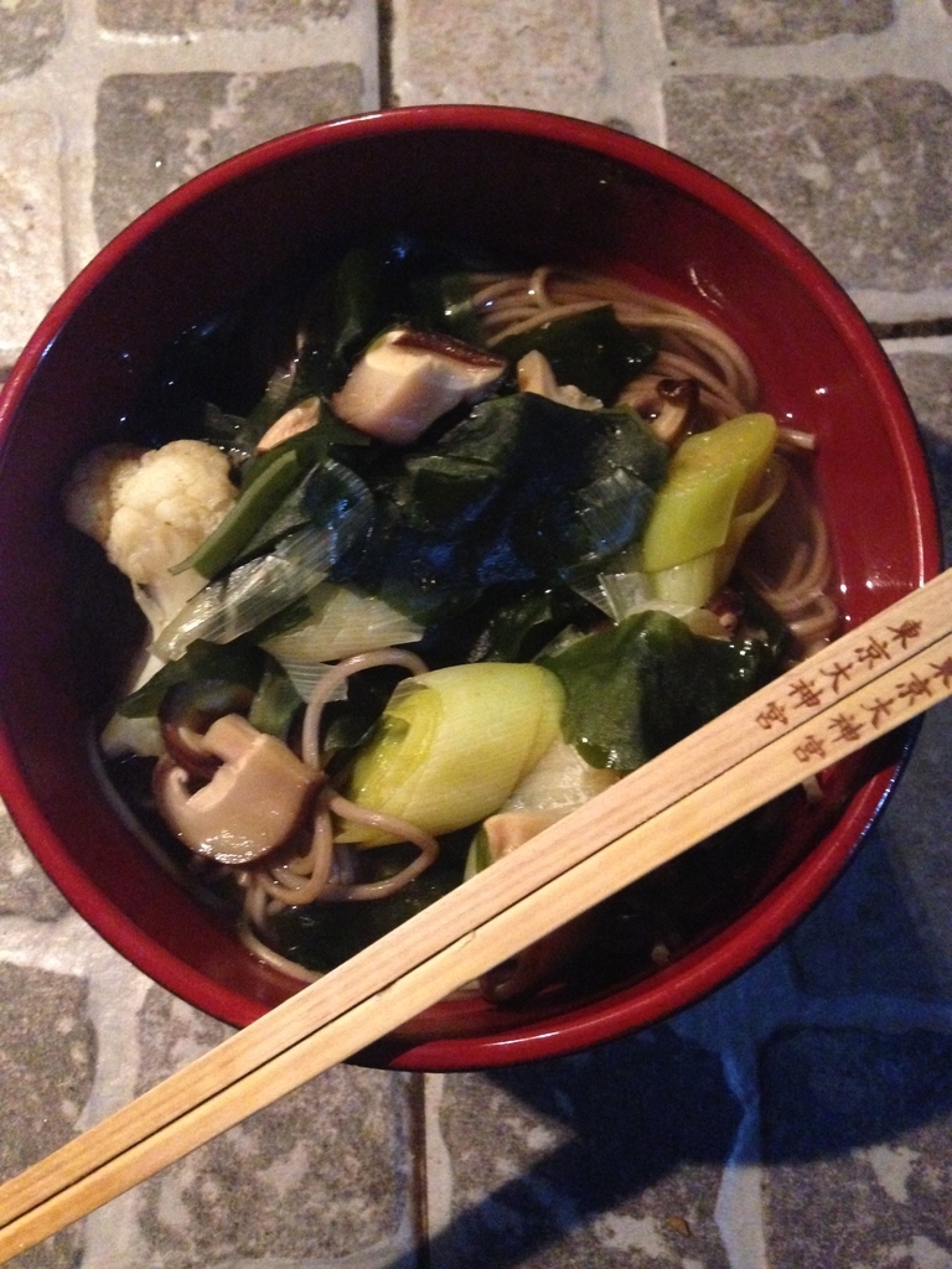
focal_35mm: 33
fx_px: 1210
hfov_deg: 42.9
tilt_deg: -82.2
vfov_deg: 55.4
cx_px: 476
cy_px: 634
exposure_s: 1/15
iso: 800
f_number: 2.4
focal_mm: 4.12
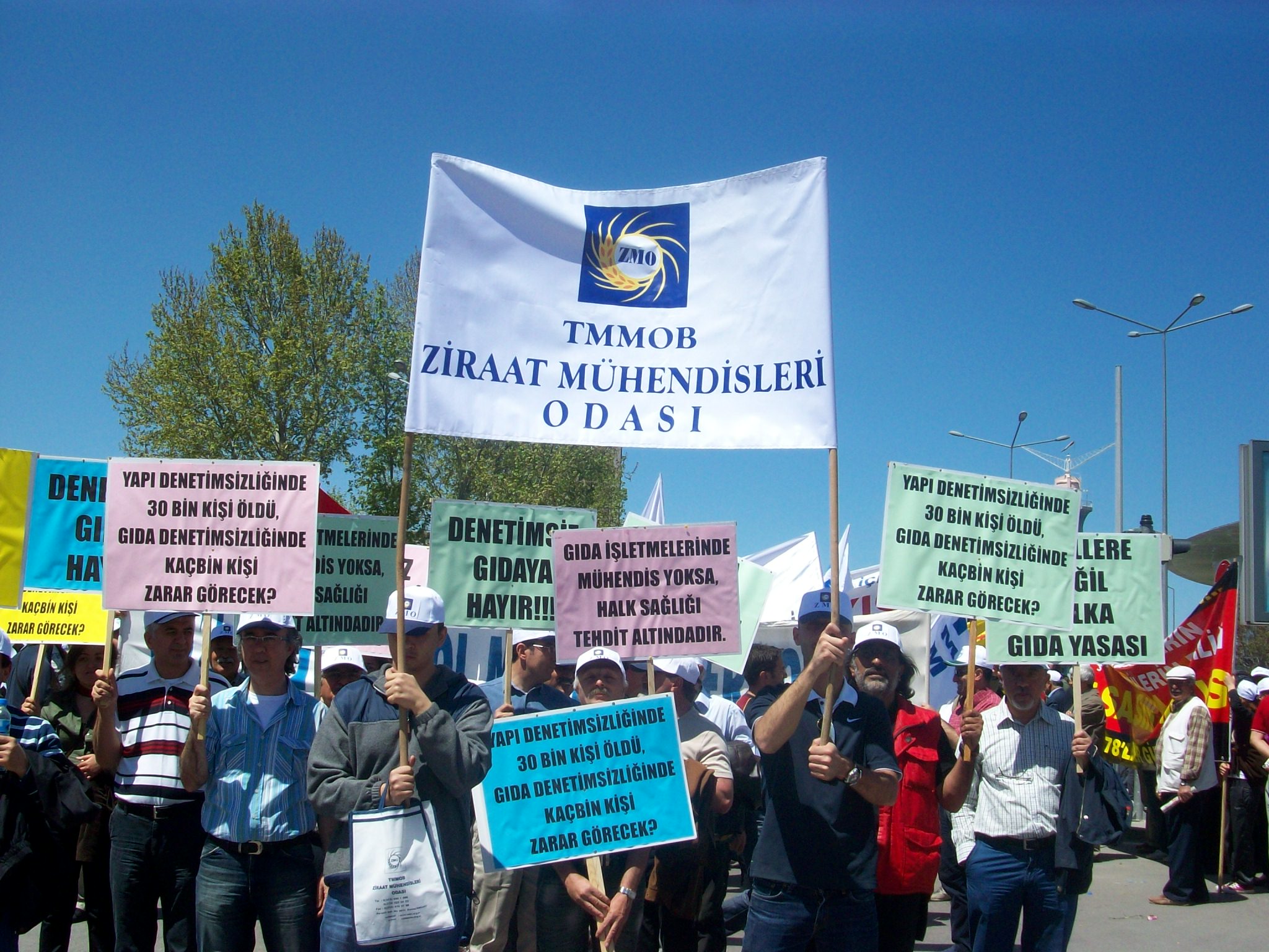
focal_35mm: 42
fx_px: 1540
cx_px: 634
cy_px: 476
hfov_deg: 44.8
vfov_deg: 34.3
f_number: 6.3
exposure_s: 1/426
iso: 80
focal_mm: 7.1
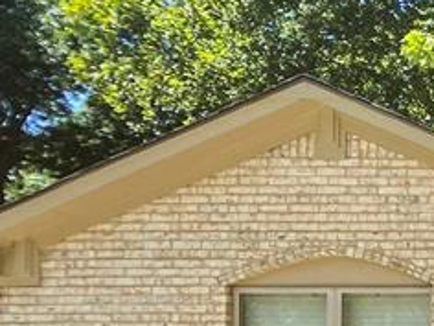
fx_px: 1417
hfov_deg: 14.0
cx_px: 927
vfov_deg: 12.6
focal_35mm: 113
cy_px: 464
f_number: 1.8
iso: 32
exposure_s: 1/1050
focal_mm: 4.25
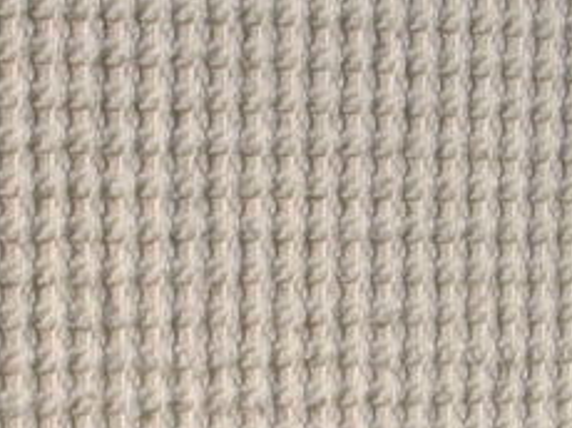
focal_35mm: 161
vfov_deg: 8.9
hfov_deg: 12.3
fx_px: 2658
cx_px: 321
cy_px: 732
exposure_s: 1/320
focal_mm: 6.2
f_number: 5.6
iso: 80
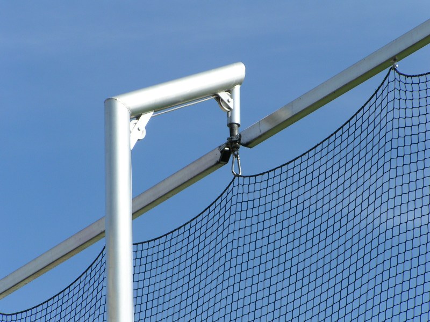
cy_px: 161
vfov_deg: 7.9
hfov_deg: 10.5
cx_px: 215
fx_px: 2335
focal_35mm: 188
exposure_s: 1/640
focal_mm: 28.8
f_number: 6.3
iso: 50
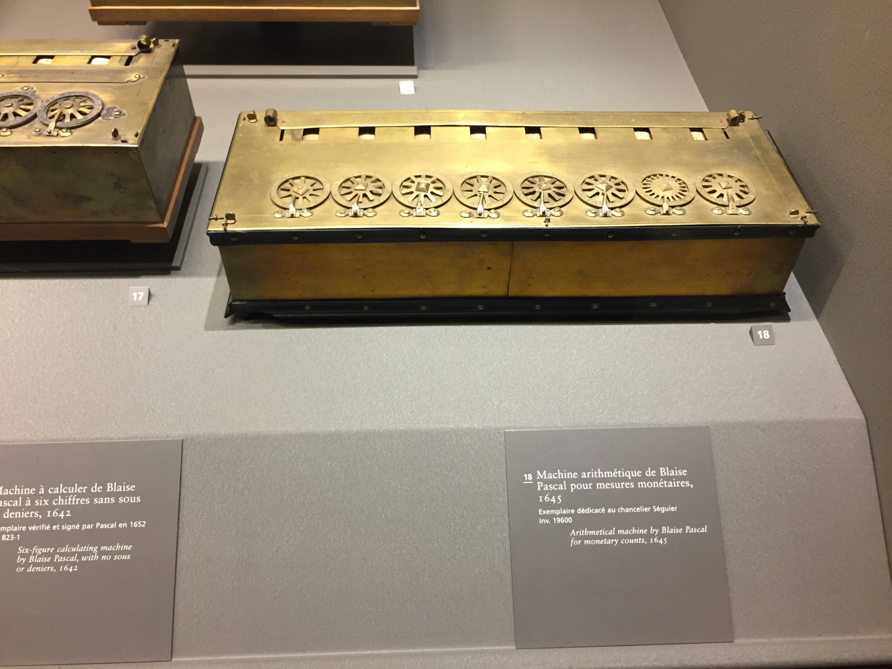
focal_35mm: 29
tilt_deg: -47.9
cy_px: 334
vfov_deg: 48.2
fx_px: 747
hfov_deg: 61.7
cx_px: 446
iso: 160
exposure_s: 1/33
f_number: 2.2
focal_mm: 4.15
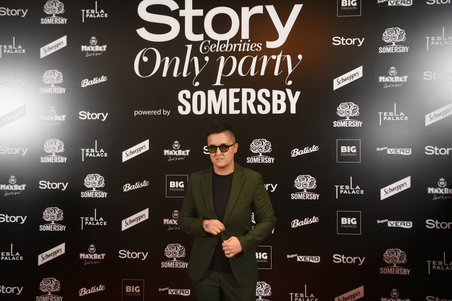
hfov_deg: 44.5
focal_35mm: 44
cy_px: 150
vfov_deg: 30.5
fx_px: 552
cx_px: 226
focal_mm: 44
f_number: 3.2
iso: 2500
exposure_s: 1/160
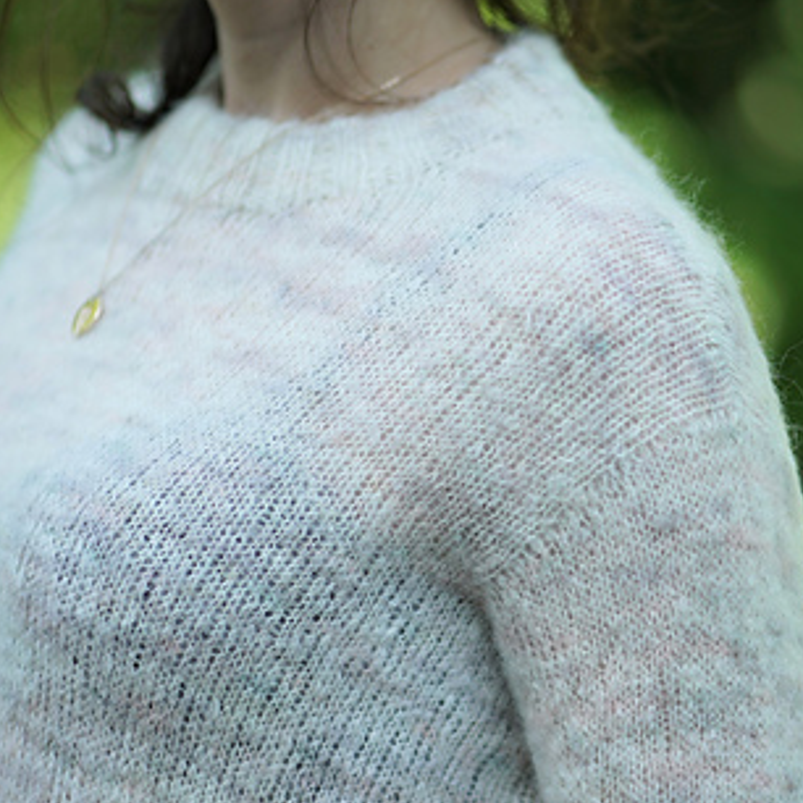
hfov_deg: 11.6
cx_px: 504
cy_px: 443
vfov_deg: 11.6
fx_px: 3963
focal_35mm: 151
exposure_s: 1/800
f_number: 1.8
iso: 100
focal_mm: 85
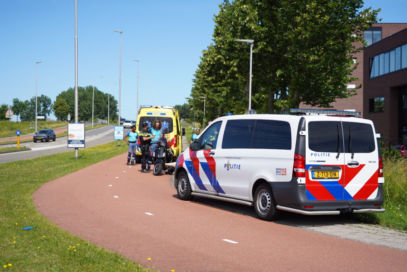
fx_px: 520
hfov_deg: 42.7
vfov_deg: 29.3
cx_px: 204
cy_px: 136
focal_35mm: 46
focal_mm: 46
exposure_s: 1/1600
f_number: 4.5
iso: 320
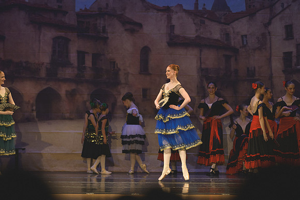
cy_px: 100
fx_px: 1874
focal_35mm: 225
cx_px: 150
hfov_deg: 9.2
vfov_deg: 6.1
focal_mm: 150
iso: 2000
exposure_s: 1/800
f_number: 2.8
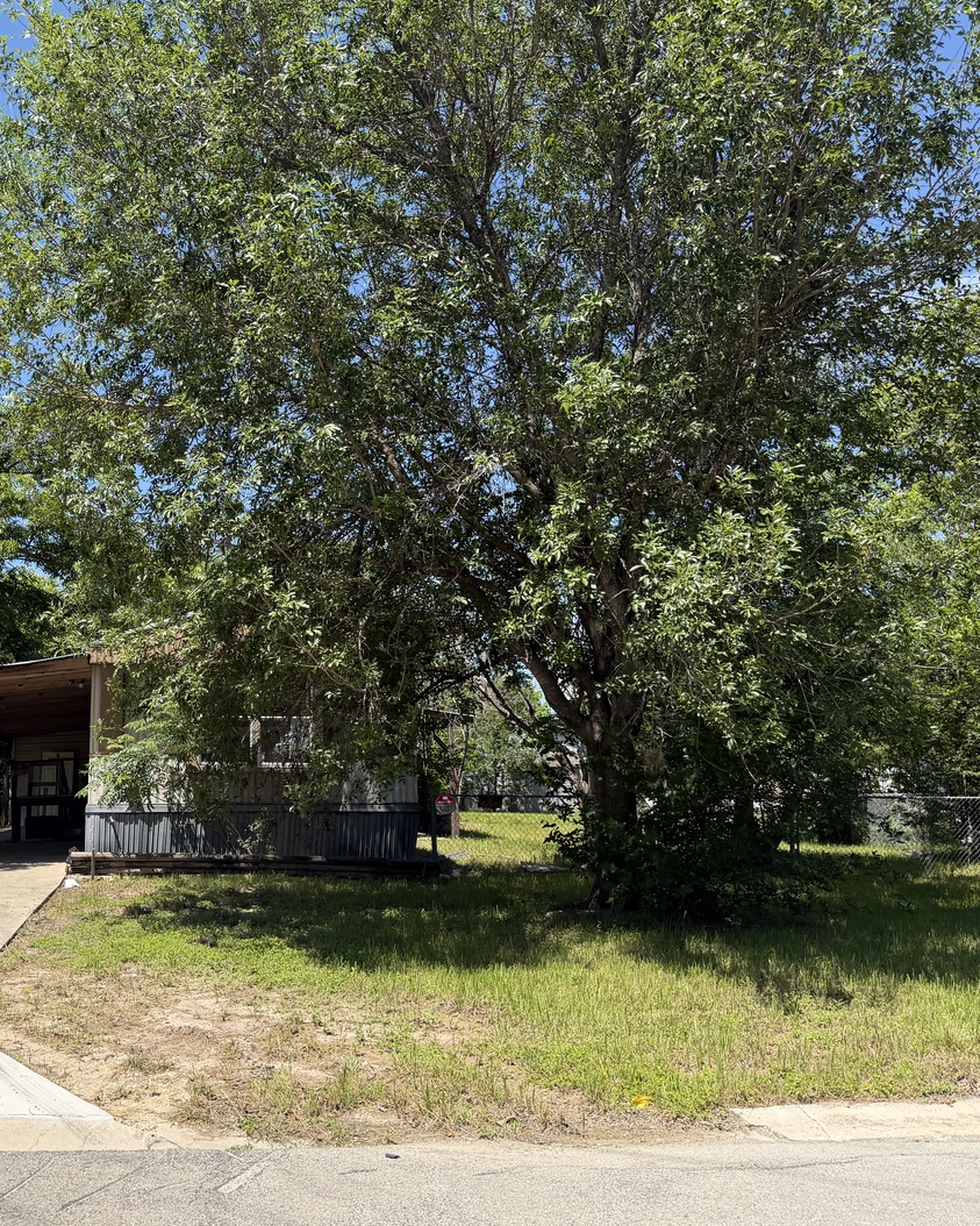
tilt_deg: +9.0
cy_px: 612
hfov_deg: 44.8
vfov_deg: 55.7
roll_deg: -0.5
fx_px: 1160
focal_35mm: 32
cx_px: 289
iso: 100
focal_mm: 6.76
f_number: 1.78
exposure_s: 1/3279
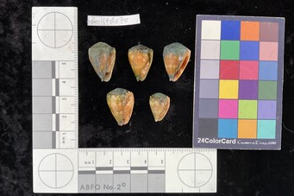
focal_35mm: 31
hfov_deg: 60.3
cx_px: 146
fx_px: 253
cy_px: 100
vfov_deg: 42.3
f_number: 1.8
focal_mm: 3
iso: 32
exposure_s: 1/60
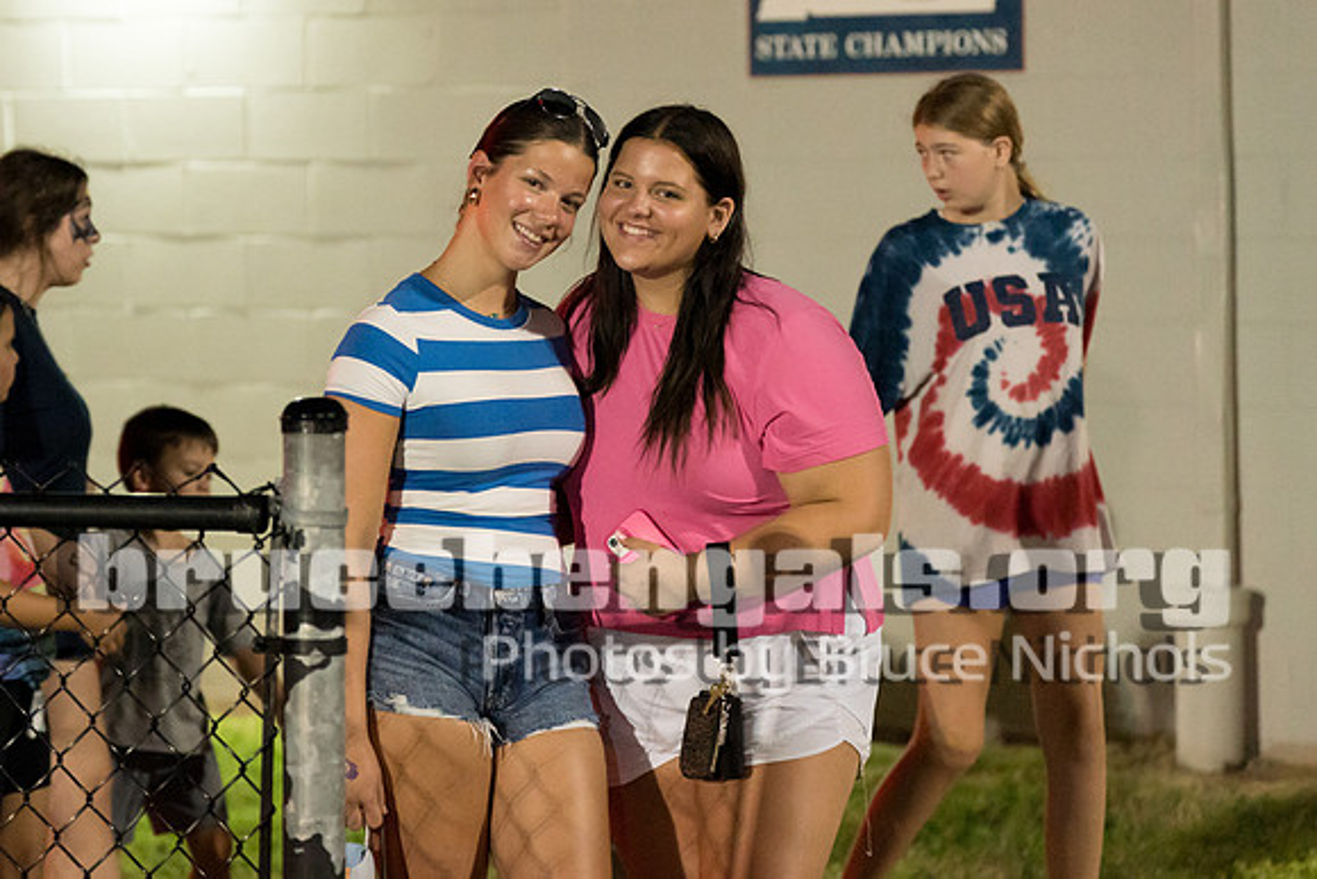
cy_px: 280
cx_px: 504
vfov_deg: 10.8
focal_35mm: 127
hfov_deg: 16.1
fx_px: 4656
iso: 6400
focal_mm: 92
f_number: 2.8
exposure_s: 1/250
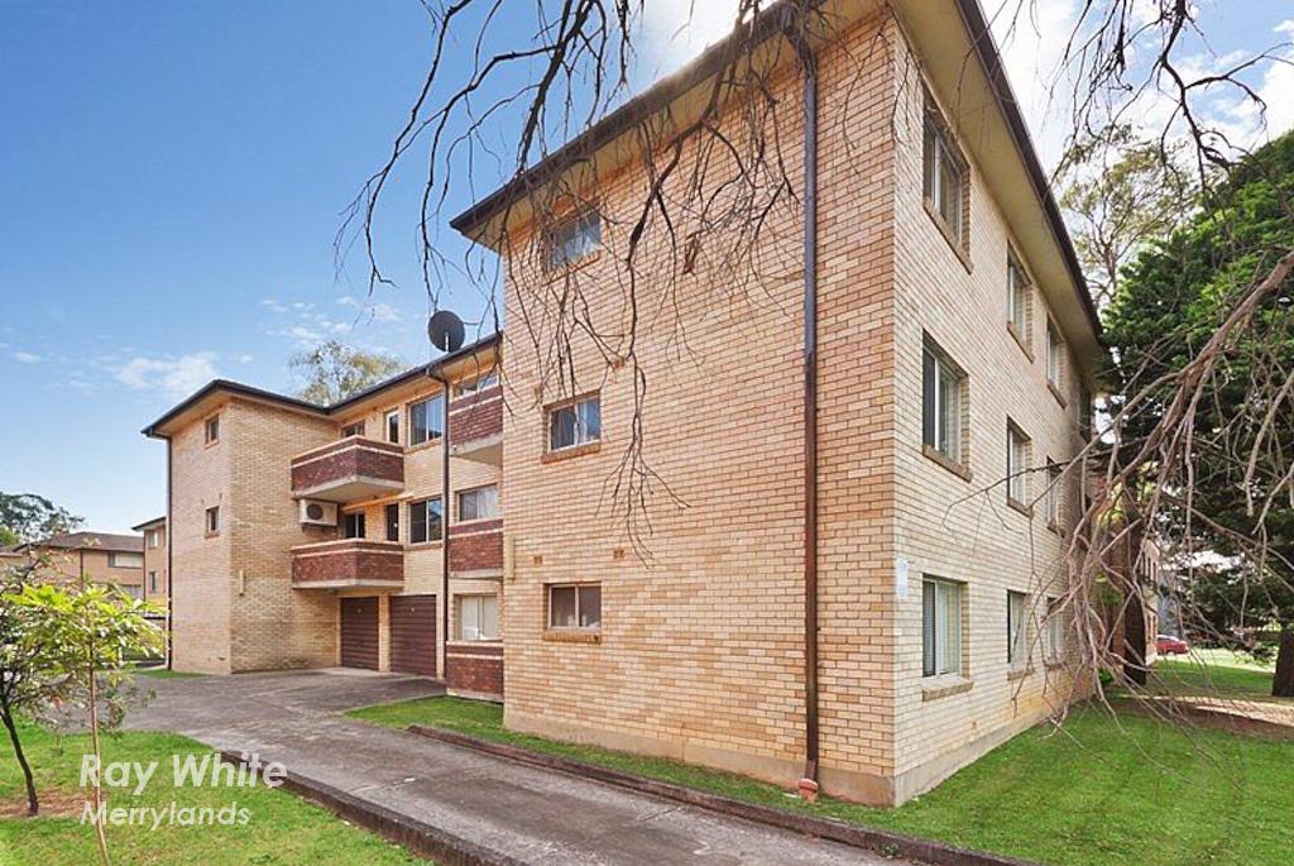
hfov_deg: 100.3
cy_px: 433
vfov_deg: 77.5
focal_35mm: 15
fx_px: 540
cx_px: 647
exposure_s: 1/60
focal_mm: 10
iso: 220
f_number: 4
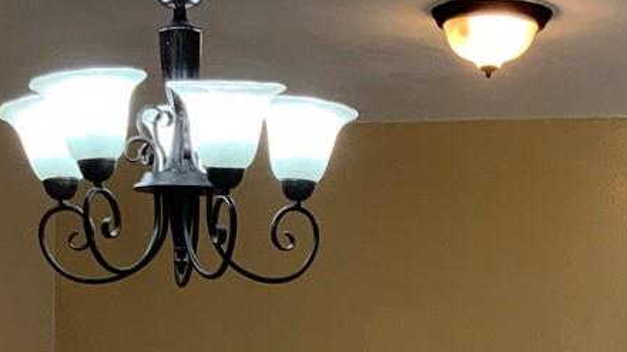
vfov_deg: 9.9
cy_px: 648
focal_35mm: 115
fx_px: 1911
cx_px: 314
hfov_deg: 18.6
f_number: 1.8
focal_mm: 3
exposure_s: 1/60
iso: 50
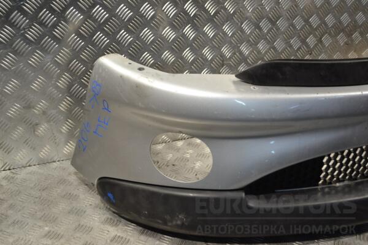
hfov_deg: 43.6
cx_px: 184
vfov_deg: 29.9
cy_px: 122
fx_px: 460
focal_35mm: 45
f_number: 5
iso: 400
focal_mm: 30
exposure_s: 1/100
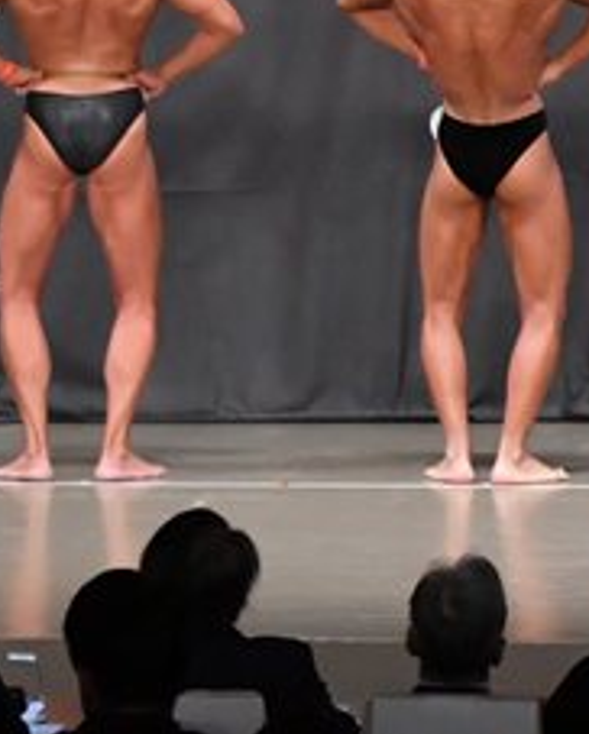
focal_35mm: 336
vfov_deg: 5.7
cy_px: 223
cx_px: 869
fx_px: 7312
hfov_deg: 4.6
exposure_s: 1/400
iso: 6400
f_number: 5.6
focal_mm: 70
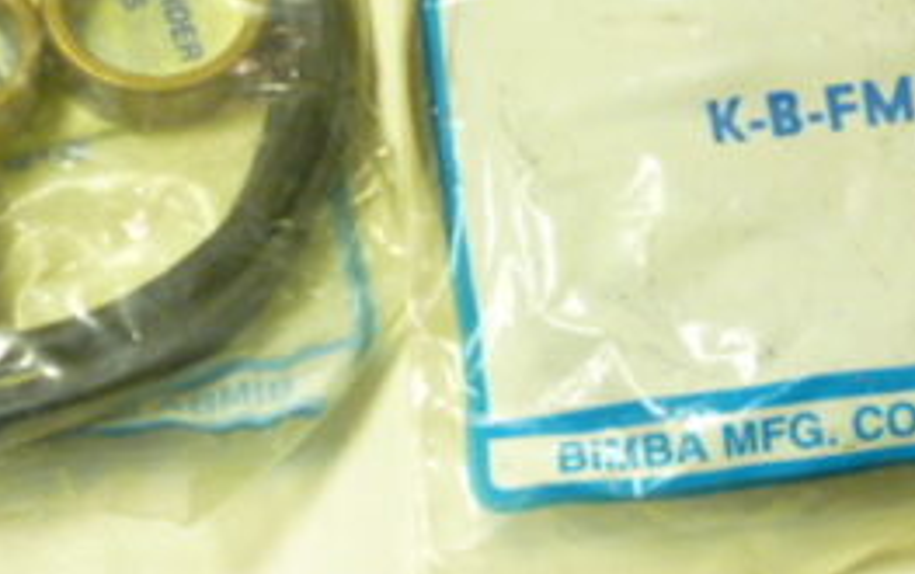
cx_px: 424
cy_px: 80
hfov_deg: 29.3
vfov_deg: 18.4
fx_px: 1747
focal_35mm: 70
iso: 400
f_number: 3.3
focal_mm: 5.2
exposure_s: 1/13
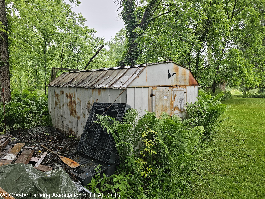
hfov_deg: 71.6
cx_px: 132
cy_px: 101
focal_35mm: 24
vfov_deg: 56.8
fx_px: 184
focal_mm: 6.3
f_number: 1.7
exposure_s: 1/180
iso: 50
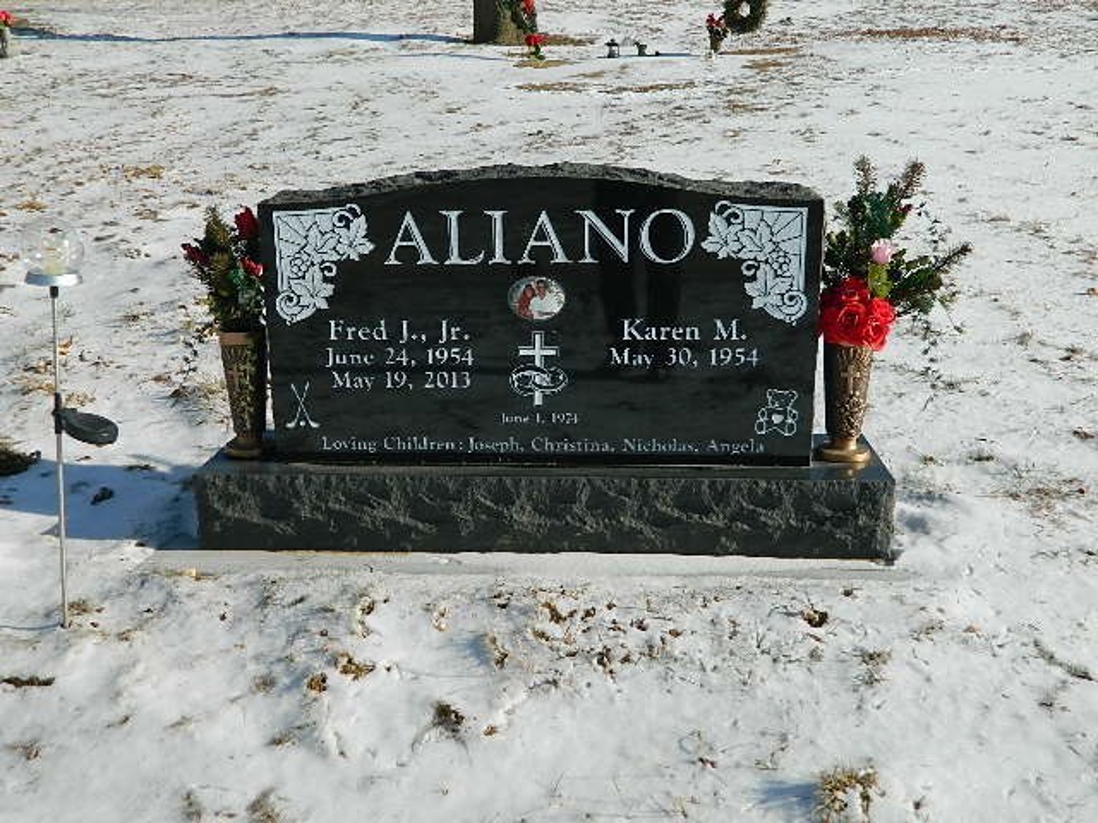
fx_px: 1110
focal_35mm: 35
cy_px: 412
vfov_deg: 40.7
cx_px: 549
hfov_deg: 52.6
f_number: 9.4
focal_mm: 6.2
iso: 80
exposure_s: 1/200
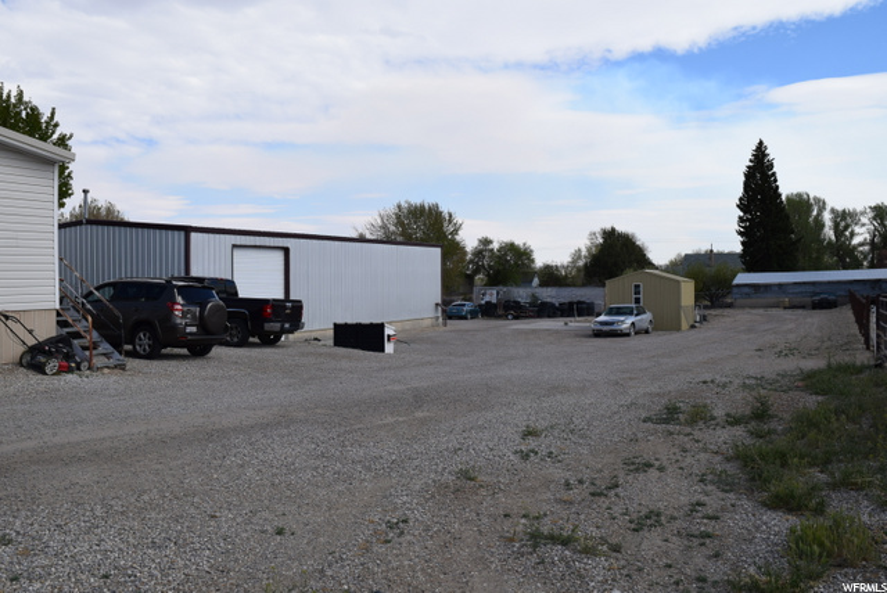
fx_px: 814
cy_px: 296
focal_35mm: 33
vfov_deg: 40.0
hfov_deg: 57.2
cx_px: 444
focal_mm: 22
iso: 200
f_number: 10
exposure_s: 1/400
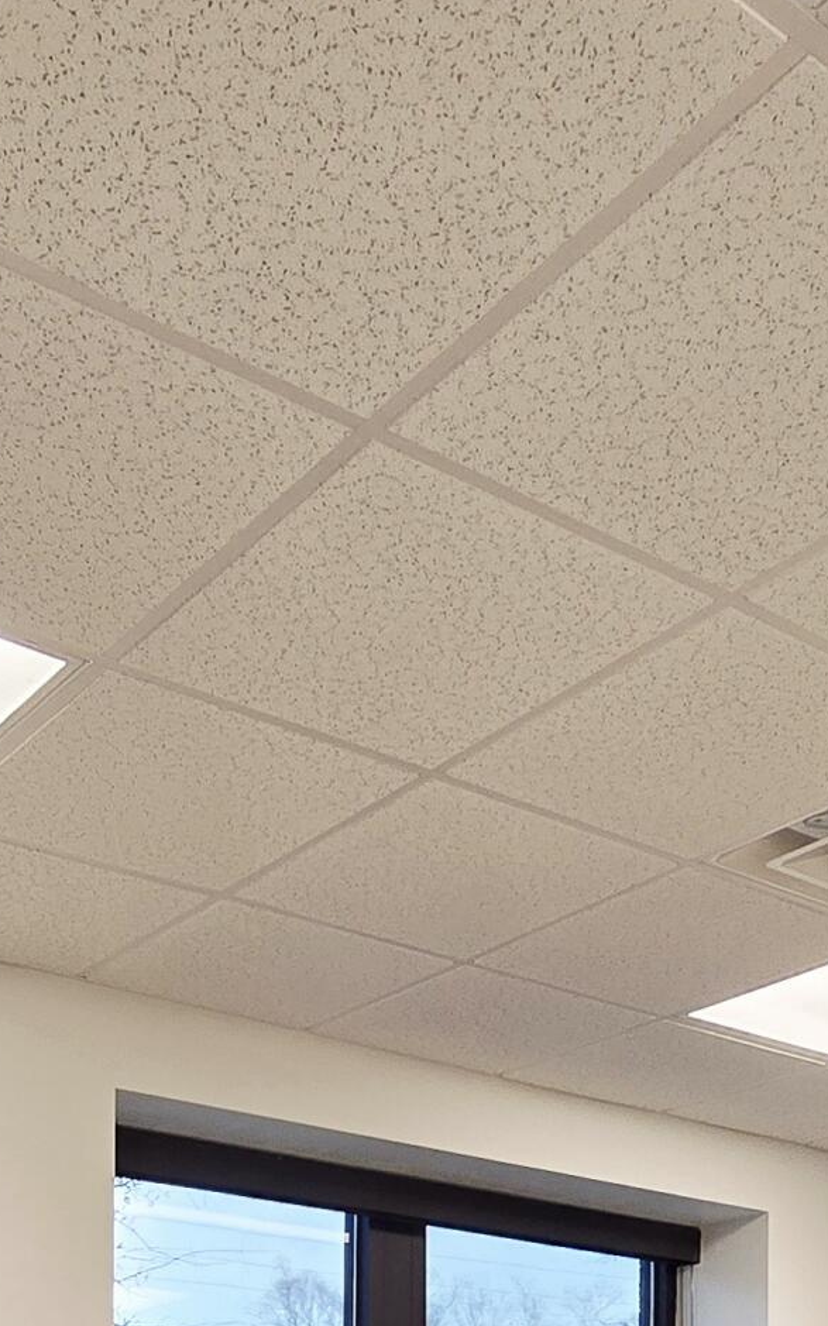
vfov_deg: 35.9
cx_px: 199
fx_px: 1590
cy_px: 1573
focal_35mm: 44
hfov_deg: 28.7
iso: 80
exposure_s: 1/60.2
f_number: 2.2
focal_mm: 2.2
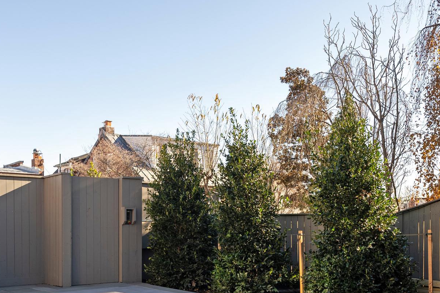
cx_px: 211
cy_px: 236
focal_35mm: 40
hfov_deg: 48.6
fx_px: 487
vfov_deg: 32.6
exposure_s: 1/125
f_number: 8
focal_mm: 23.5
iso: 200
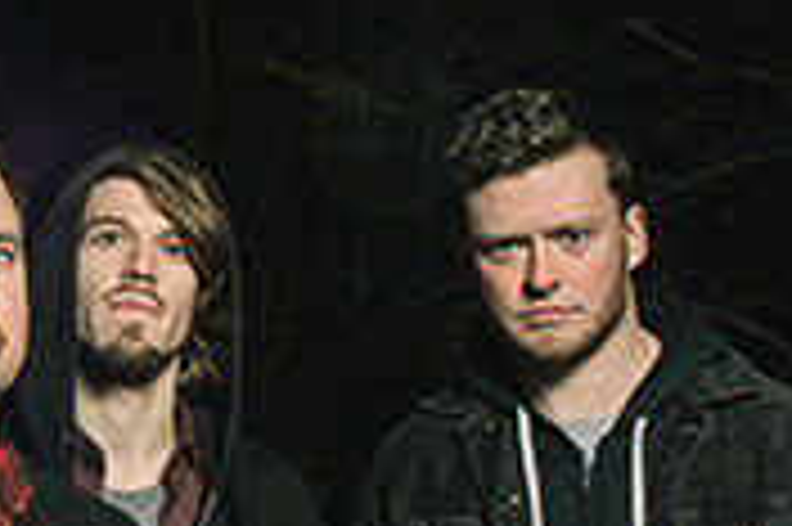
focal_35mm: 82
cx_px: -40
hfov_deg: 23.5
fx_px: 1802
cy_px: 162
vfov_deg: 16.6
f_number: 10
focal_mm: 24
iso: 1250
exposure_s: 1/100
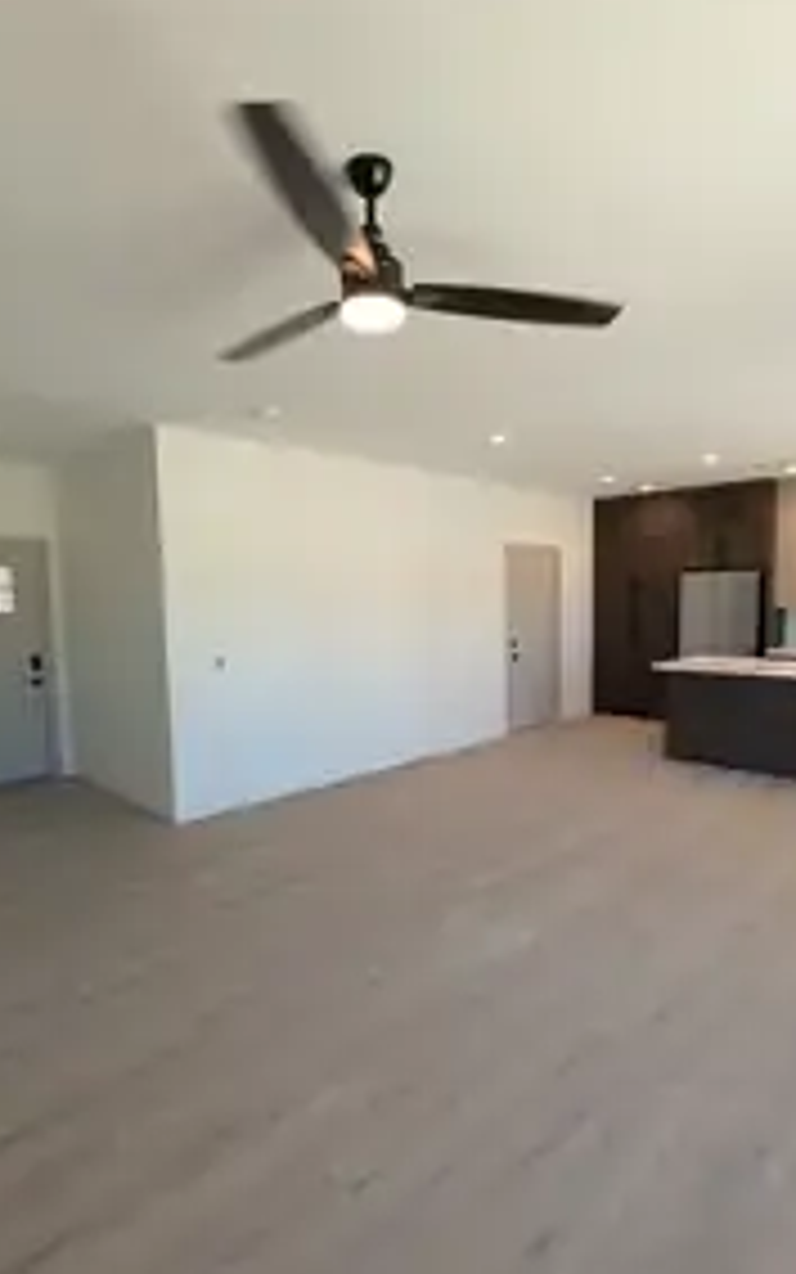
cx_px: 414
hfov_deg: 65.0
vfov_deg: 91.1
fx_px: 624
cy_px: 655
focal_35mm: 18
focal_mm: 2.02
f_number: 1.7
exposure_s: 1/120
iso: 59
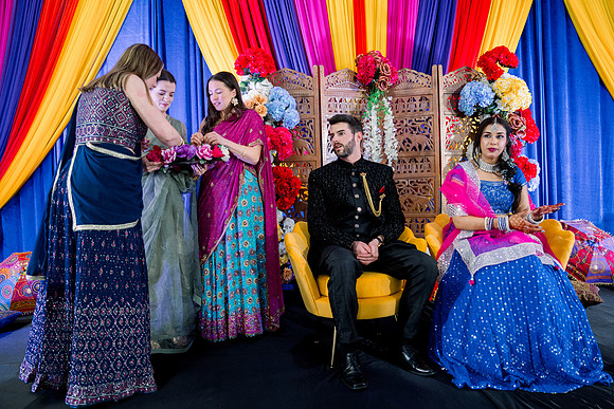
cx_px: 307
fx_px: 409
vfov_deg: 53.2
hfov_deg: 73.7
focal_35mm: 24
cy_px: 204
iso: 1250
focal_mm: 24
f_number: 2.8
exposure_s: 1/125
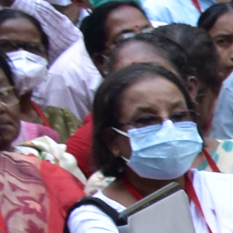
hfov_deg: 5.1
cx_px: 1269
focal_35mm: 256
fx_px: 1950
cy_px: 466
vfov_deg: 6.6
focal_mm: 18
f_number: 9
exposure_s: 1/160
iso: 400
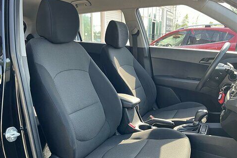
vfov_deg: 42.0
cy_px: 99
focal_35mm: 31
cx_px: 116
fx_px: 204
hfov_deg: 60.3
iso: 50
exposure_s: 1/274
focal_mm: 5.7
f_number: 1.5
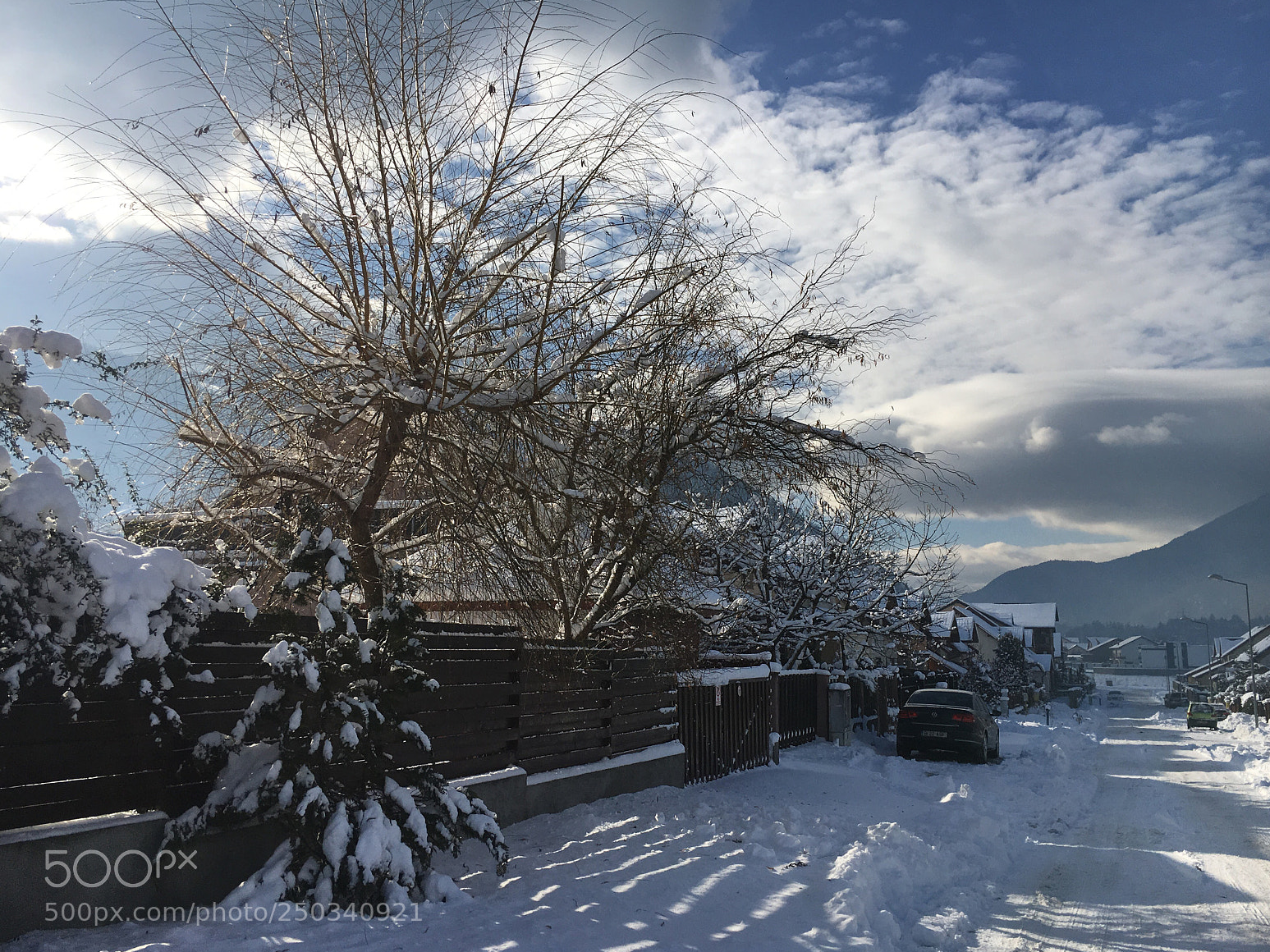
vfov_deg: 46.8
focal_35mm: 30
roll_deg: -1.0
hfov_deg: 60.0
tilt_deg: +9.9
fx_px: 1101
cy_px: 484
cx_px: 650
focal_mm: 4.15
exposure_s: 1/3663
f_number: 2.2
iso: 25
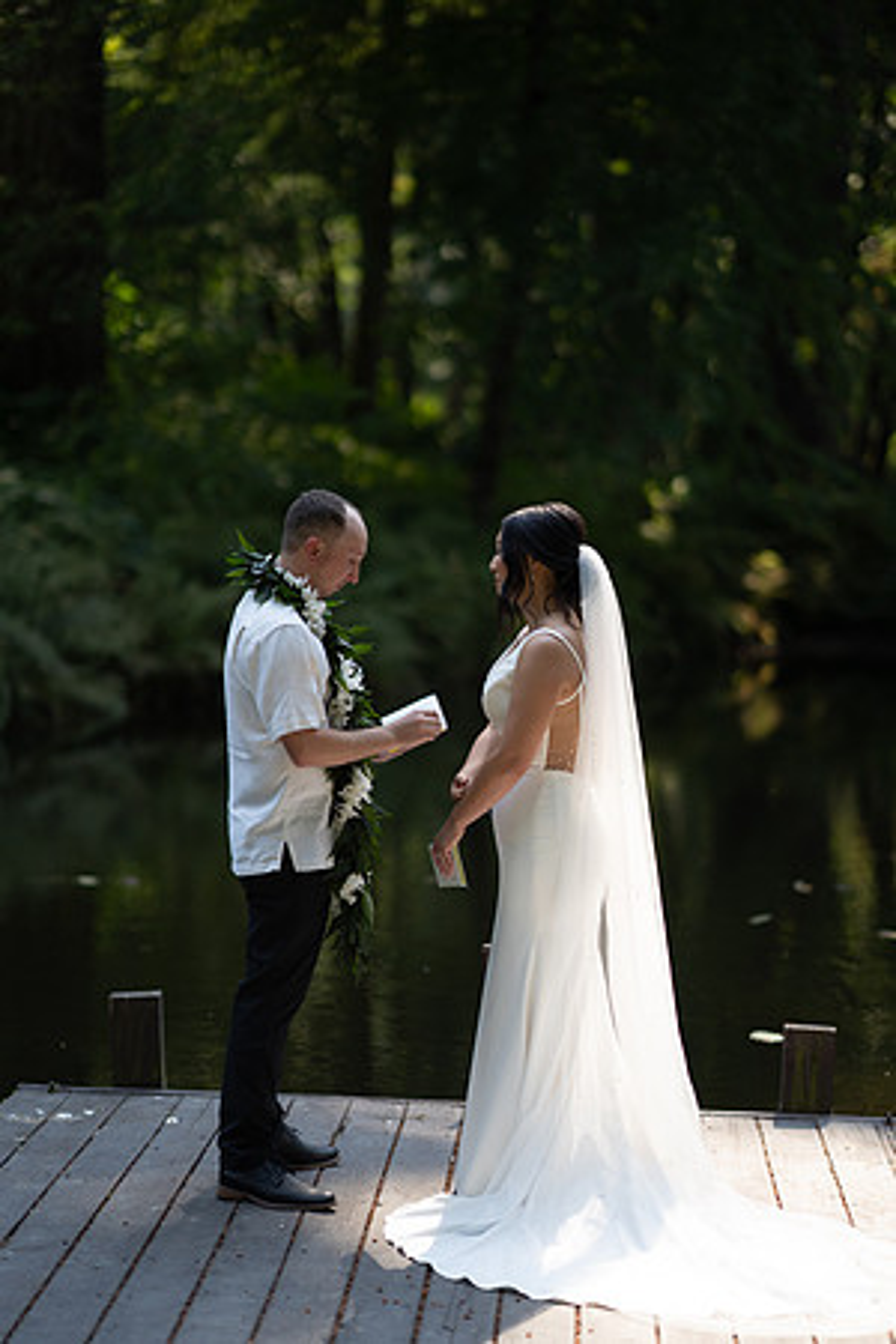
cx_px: 448
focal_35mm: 85
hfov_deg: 16.1
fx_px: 3173
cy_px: 672
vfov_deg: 23.9
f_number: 1.4
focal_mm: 85
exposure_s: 1/1600
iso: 100
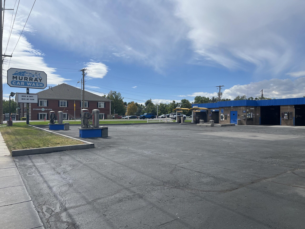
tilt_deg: +0.5
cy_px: 114
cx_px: 152
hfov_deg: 67.3
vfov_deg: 53.1
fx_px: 229
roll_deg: +0.3
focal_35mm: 26
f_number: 1.5
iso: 50
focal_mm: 5.7
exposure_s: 1/8000
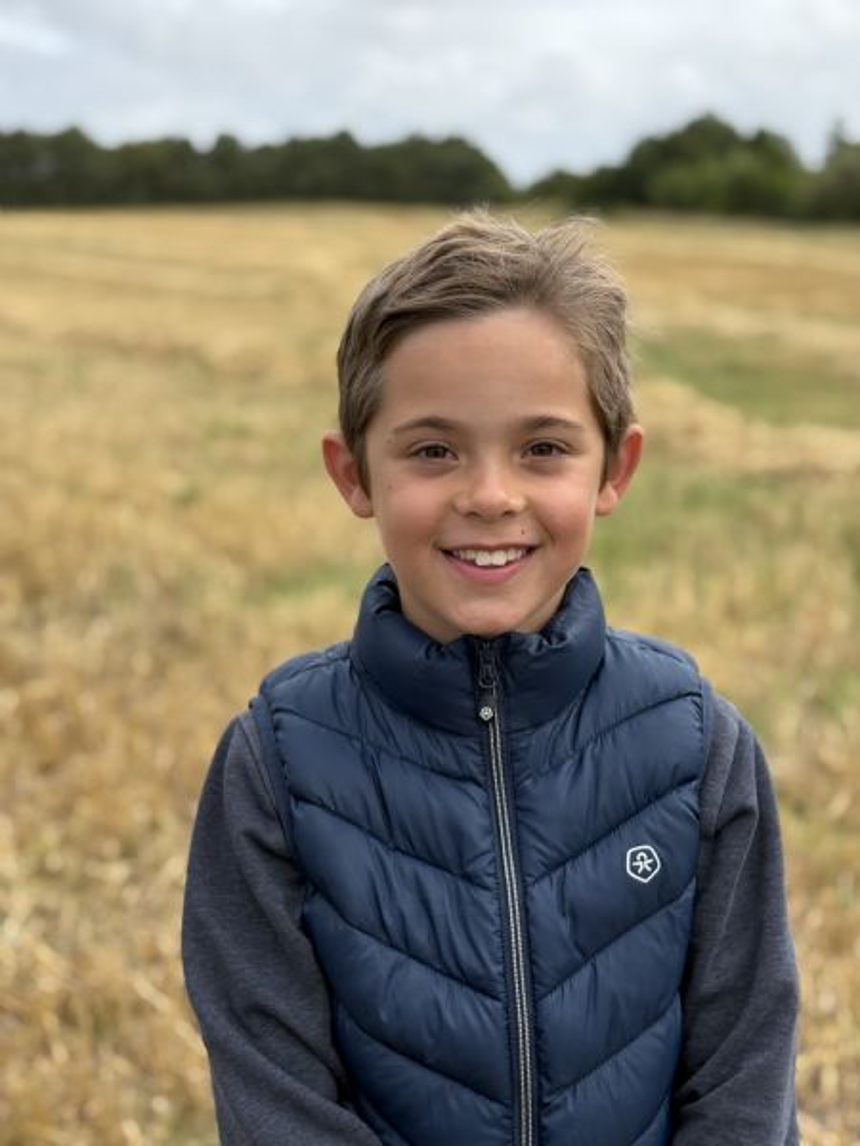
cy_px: 573
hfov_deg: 28.0
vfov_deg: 36.8
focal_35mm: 52
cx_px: 430
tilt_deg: -10.7
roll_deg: -0.7
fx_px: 1723
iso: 50
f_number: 1.6
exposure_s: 1/1667
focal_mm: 5.96
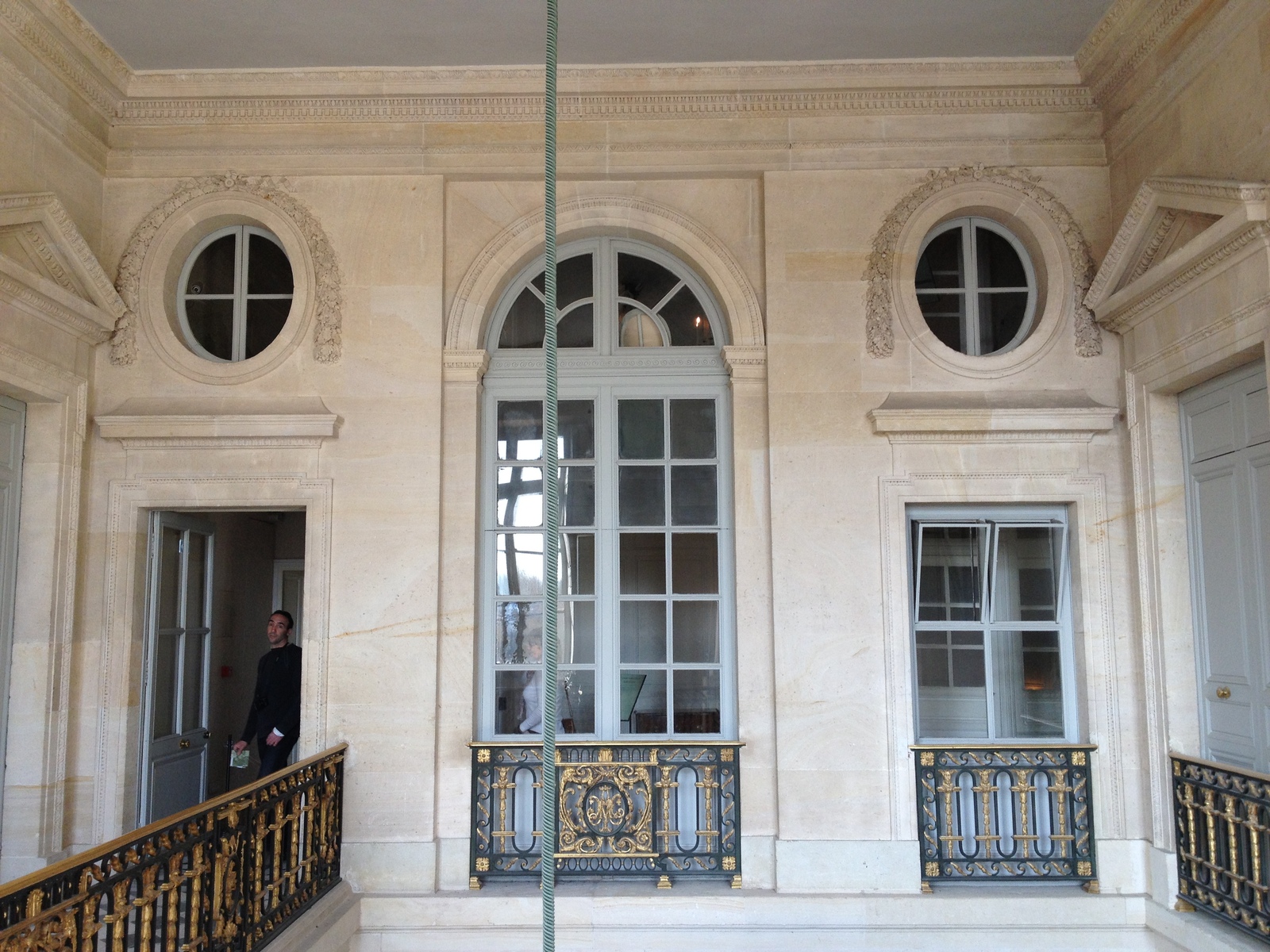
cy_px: 476
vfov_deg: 40.7
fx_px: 1284
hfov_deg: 52.6
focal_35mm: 35
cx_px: 635
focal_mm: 4.28
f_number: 2.4
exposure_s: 1/60
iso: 64
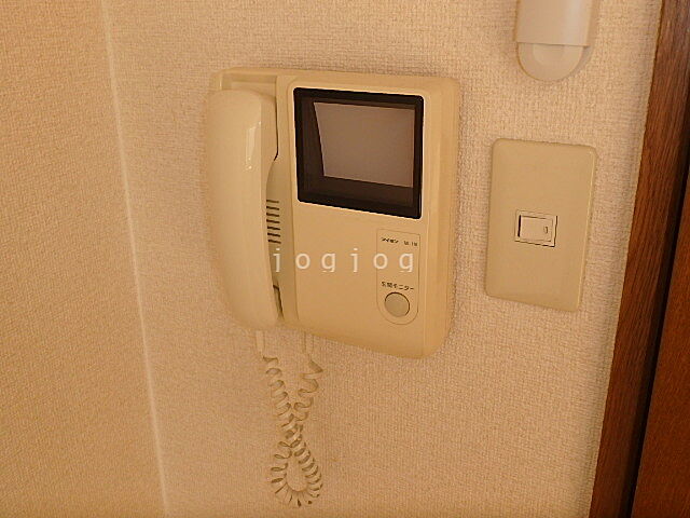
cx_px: 345
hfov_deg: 54.0
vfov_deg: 41.8
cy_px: 259
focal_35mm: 34
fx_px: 678
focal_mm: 6
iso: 200
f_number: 4.9
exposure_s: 1/60
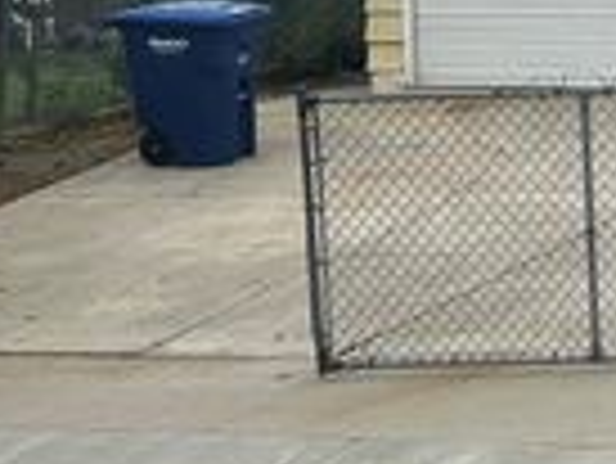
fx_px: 1692
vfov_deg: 15.5
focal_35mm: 95
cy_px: 146
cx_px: 1070
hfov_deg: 17.3
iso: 50
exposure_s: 1/4630
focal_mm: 5.7
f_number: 1.5
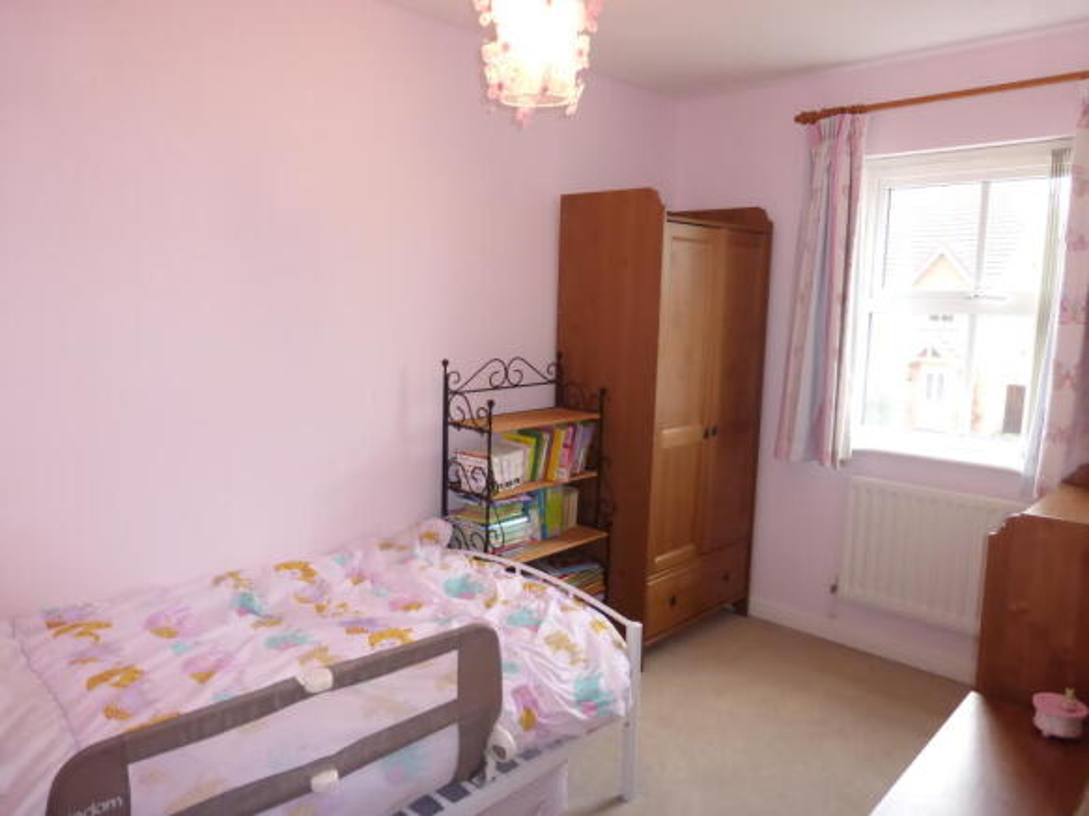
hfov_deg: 71.6
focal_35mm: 24
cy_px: 408
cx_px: 544
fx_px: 755
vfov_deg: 56.8
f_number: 3.3
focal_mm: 4.3
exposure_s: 1/60
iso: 400
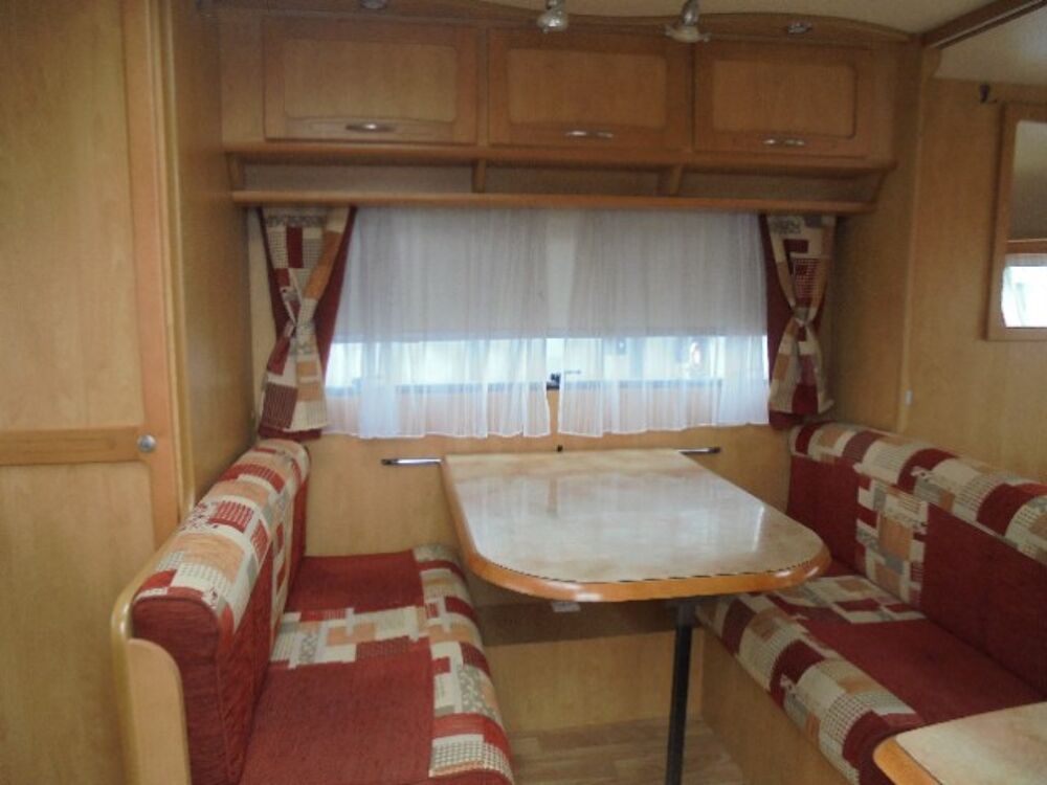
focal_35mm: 26
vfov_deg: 53.1
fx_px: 786
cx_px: 524
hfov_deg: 67.3
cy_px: 392
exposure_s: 1/30
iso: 200
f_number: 3.5
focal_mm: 4.6
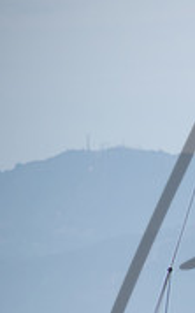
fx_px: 6515
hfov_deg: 1.7
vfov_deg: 2.7
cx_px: 473
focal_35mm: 765
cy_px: 330
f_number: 6.3
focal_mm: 150
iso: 200
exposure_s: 1/1000
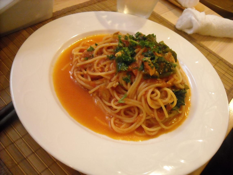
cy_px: 88
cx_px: 116
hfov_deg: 52.6
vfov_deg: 40.7
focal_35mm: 35
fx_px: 236
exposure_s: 1/20
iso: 800
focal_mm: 5.7
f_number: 2.8
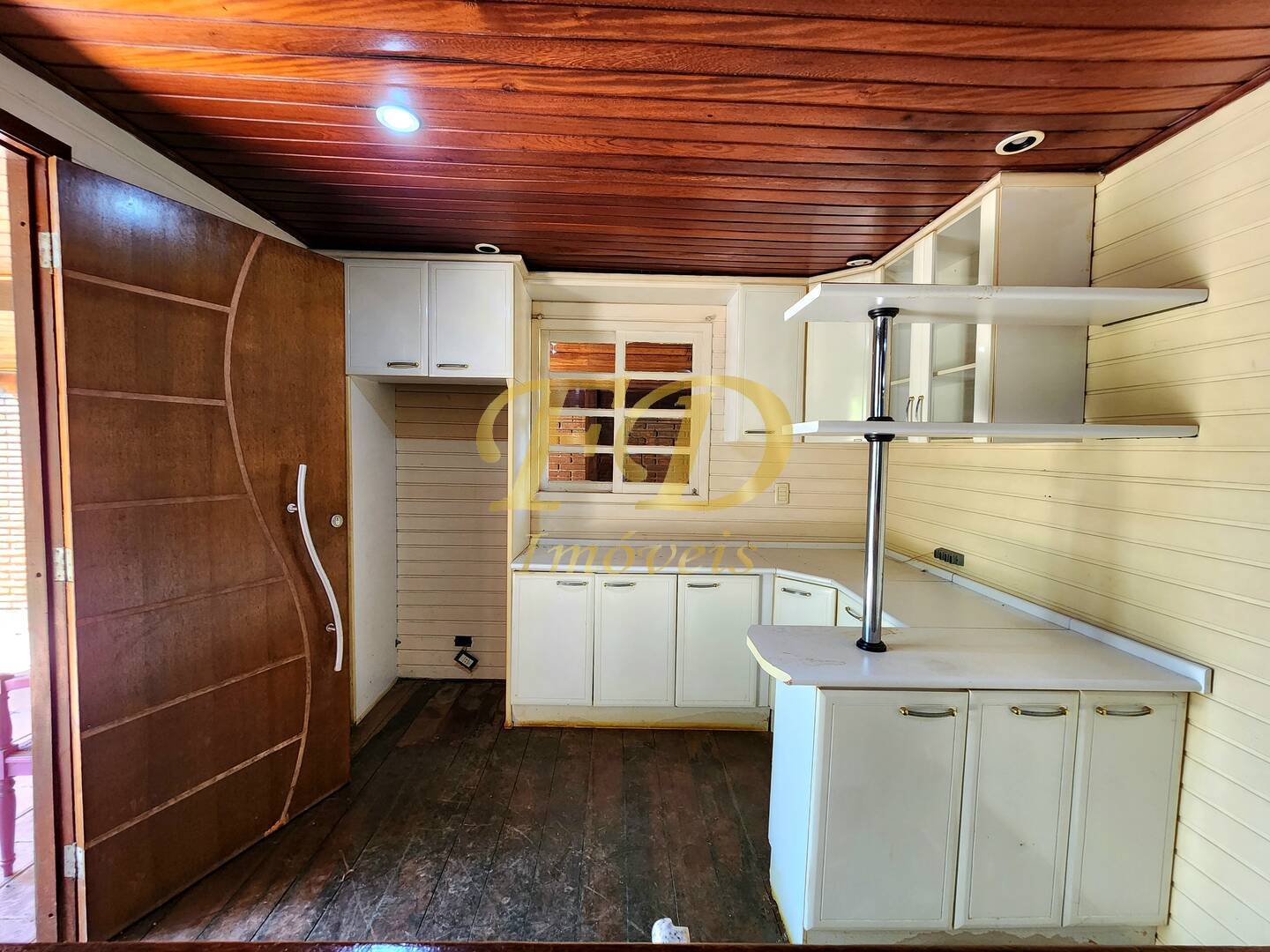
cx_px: 635
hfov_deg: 106.2
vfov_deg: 89.9
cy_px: 476
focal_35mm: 13
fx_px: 477
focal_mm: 2.2
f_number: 2.2
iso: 250
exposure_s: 1/60.2
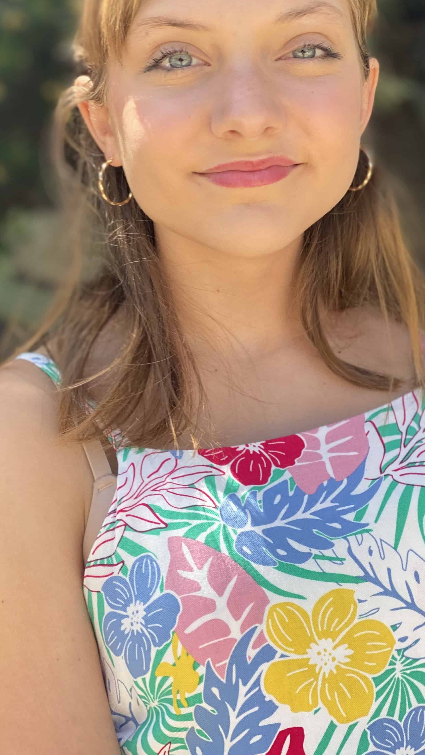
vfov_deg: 27.8
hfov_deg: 15.9
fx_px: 1523
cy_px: 278
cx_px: 166
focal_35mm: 76
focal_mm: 6
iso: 20
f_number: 2
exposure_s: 1/324
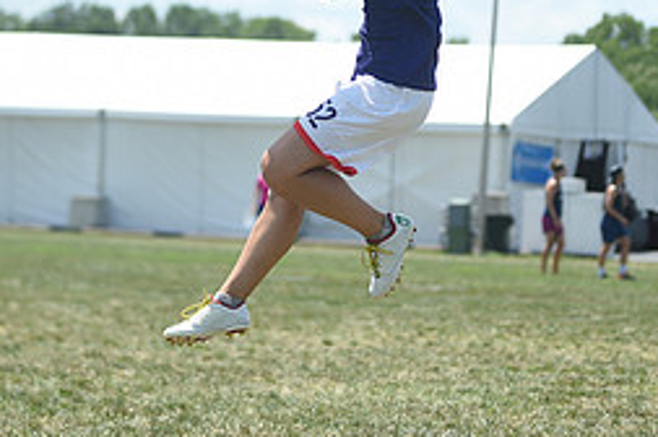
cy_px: 98
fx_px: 3596
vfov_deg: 6.9
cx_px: 338
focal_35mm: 197
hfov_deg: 10.5
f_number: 2.8
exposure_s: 1/1250
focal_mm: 86
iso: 100
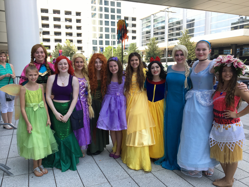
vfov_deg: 48.2
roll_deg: -0.3
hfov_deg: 61.7
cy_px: 94
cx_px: 124
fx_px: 209
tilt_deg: -7.3
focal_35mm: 29
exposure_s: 1/207
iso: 25
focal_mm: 4.15
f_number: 2.2
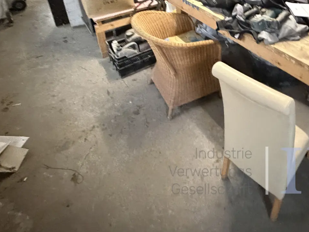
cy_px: 9
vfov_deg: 43.8
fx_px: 250
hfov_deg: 61.4
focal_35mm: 28
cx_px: 214
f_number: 2.2
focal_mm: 2.22
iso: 1000
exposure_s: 1/33
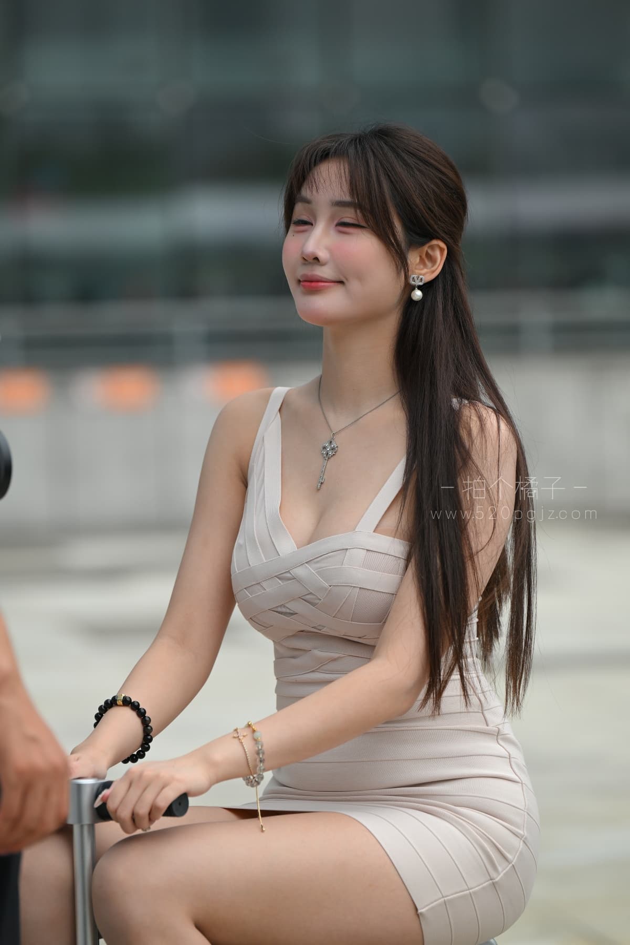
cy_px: 472
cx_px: 315
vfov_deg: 10.3
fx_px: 5250
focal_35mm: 200
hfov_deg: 6.9
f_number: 4
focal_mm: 200
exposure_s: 1/640
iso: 280
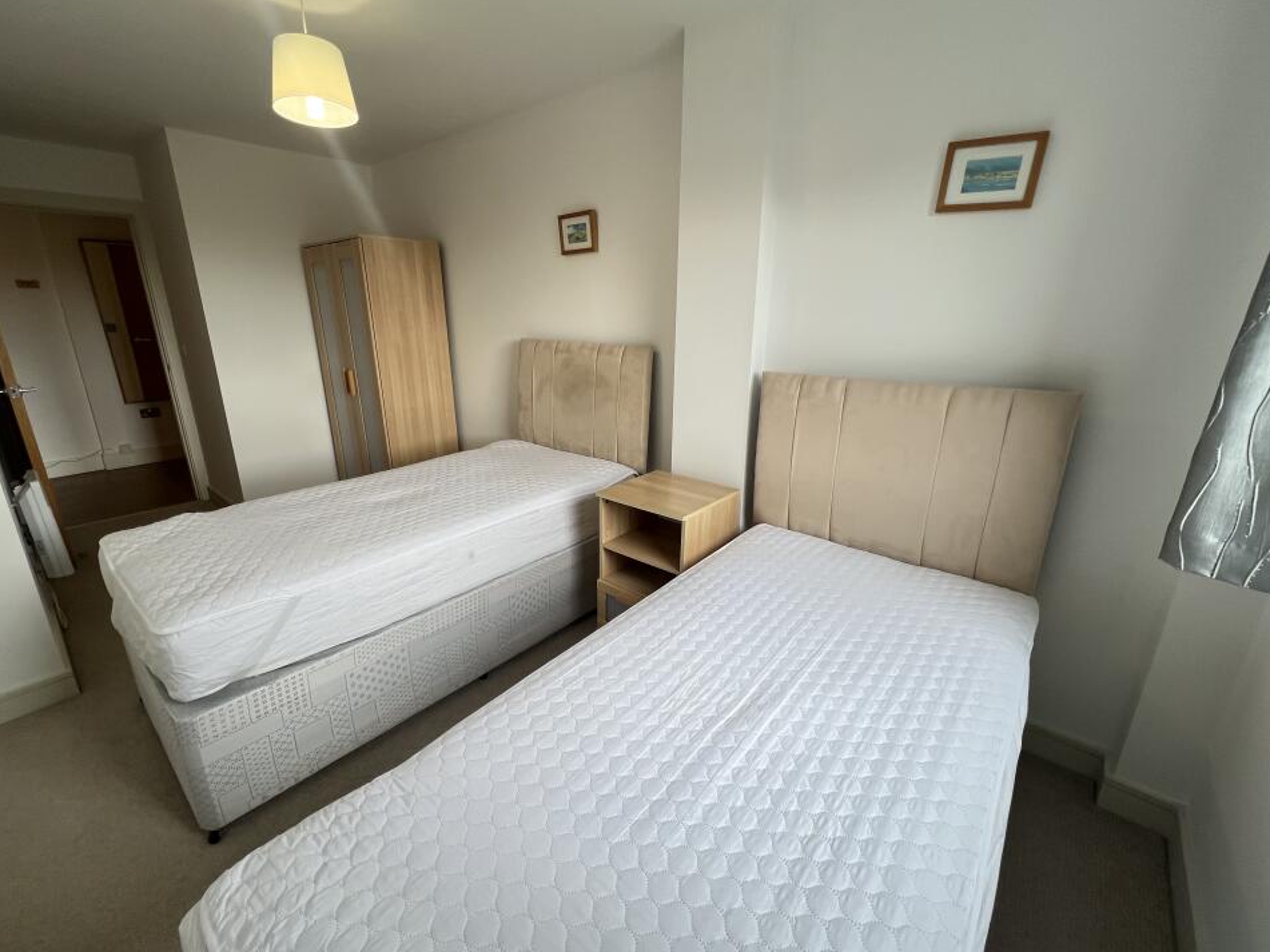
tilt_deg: -17.6
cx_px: 617
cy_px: 482
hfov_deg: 102.0
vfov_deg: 85.7
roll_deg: -0.1
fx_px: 514
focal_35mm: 14
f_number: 1.8
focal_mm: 1.57
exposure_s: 1/100
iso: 50
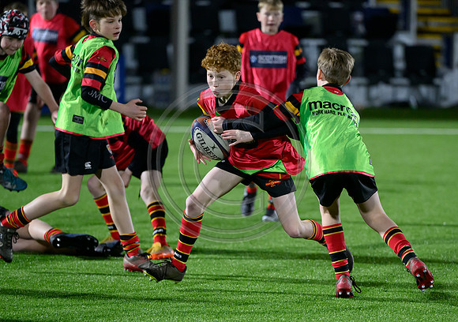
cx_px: 302
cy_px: 201
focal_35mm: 248
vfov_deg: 5.7
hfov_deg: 8.1
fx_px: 3214
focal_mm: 190
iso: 6400
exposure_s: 1/1600
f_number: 3.2
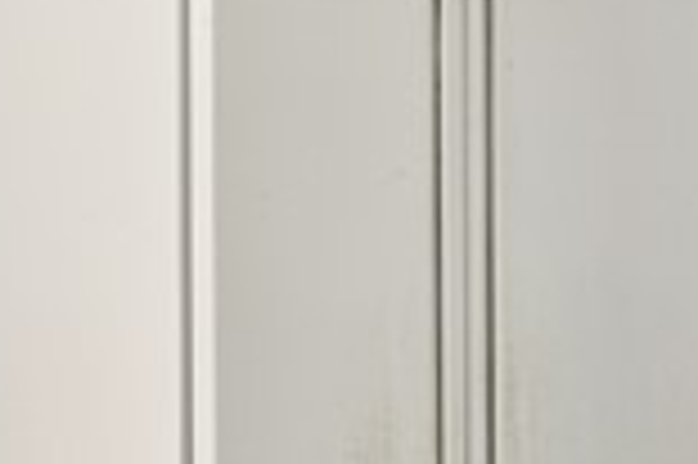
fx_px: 2169
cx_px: 439
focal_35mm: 112
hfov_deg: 18.2
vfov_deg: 11.7
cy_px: -205
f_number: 9
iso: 320
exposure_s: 1/4
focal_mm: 16
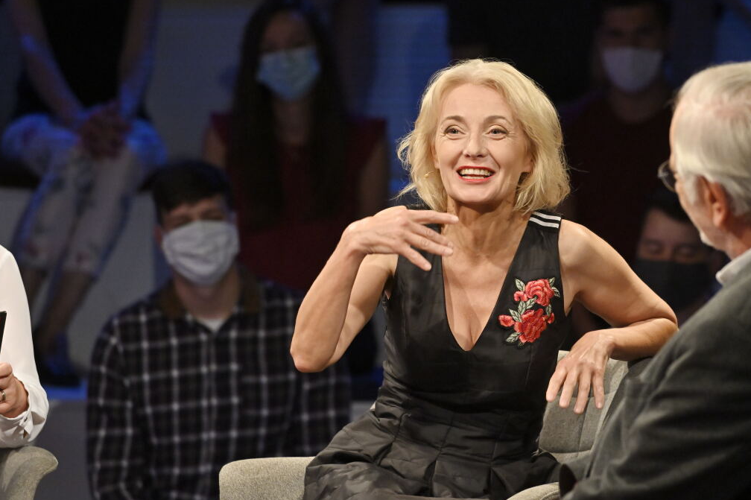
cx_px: 441
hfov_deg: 8.7
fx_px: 4962
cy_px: 247
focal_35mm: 238
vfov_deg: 5.8
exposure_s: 1/250
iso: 5000
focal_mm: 200
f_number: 6.3
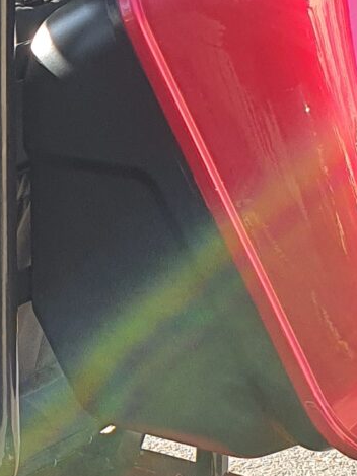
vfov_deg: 13.9
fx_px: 1952
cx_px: -209
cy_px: 175
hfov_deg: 10.1
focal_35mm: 142
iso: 50
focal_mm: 4.3
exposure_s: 1/212
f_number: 2.4
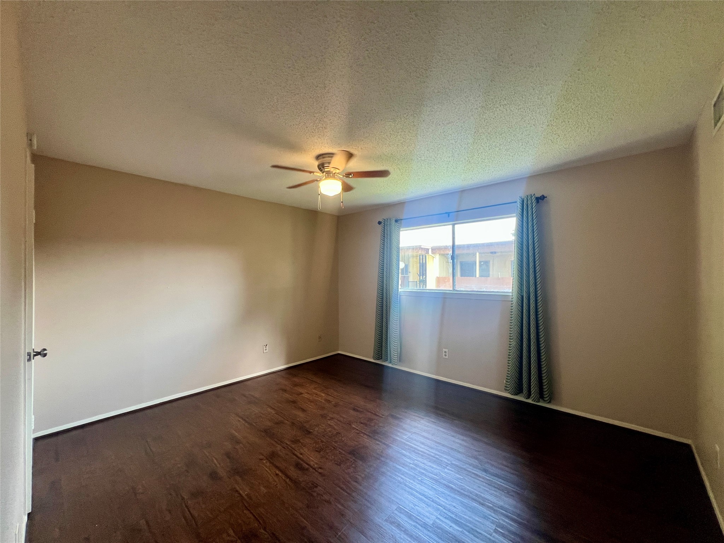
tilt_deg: +1.4
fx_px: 272
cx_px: 362
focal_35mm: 13
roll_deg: +0.1
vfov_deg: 89.9
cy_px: 272
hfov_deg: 106.2
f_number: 1.8
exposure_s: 1/99
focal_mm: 1.57
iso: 160
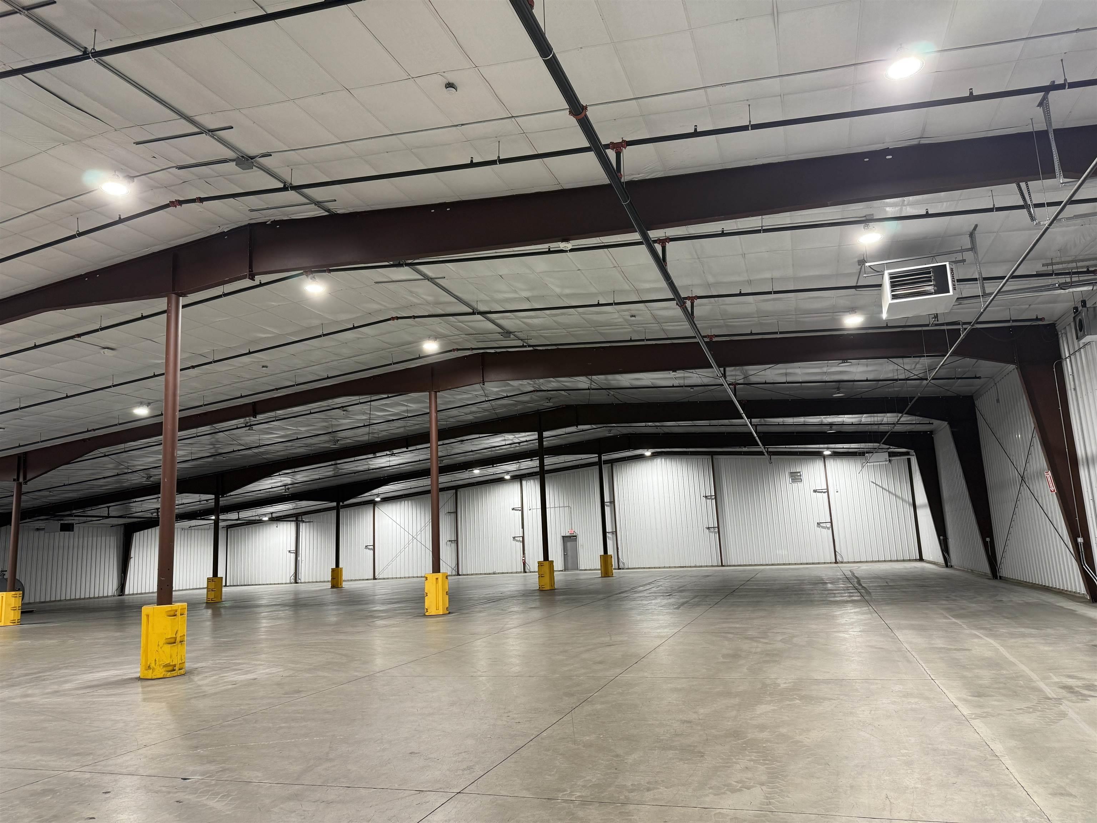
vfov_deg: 56.8
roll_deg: +2.7
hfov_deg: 71.6
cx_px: 548
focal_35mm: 24
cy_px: 412
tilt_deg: +9.9
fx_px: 761
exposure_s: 1/60
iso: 125
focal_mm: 6.76
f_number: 1.78
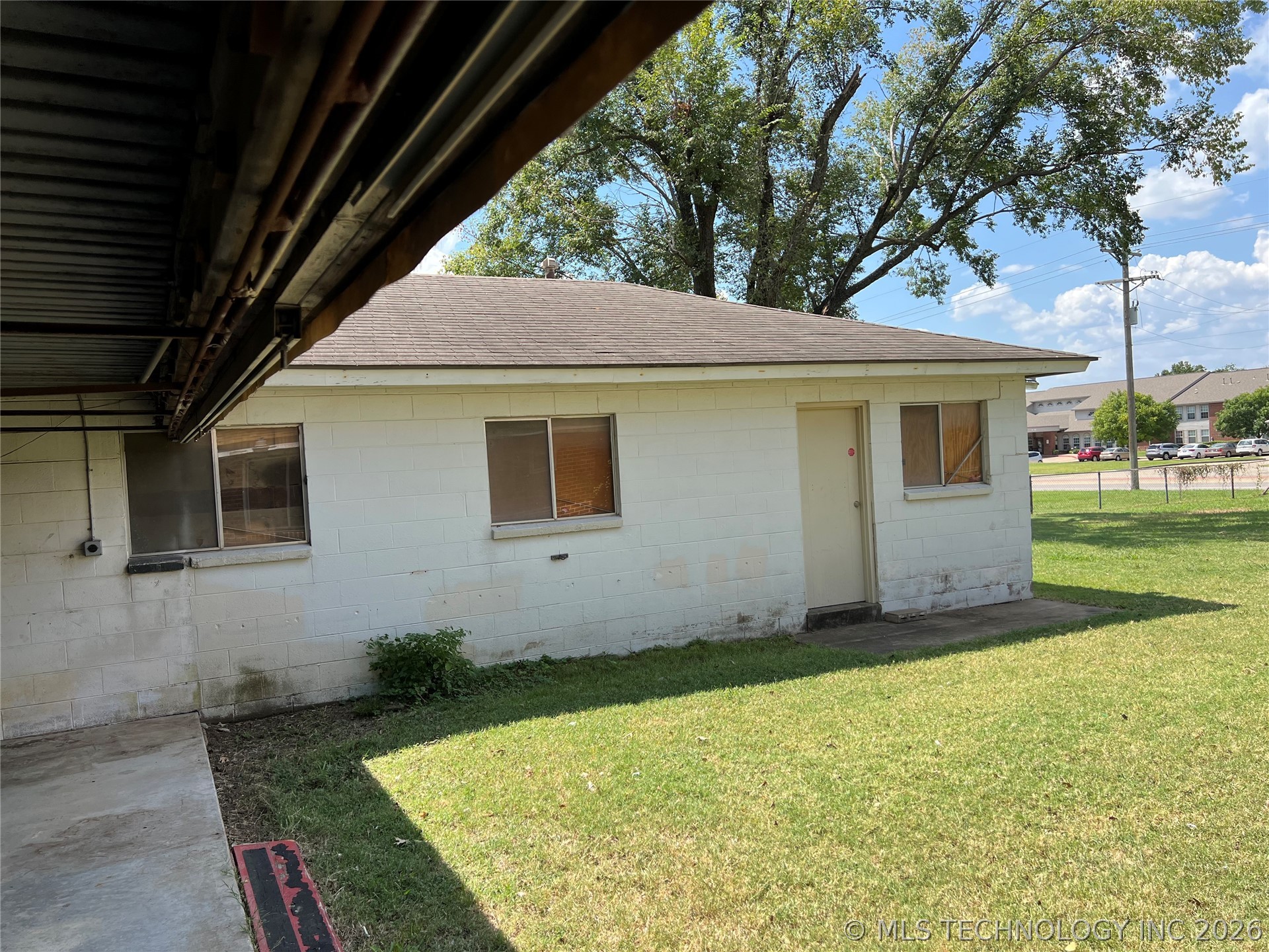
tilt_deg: -1.2
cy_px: 476
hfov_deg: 67.3
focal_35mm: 26
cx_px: 634
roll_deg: +3.8
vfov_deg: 53.1
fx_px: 953
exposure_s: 1/2045
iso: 50
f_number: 1.5
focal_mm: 5.7
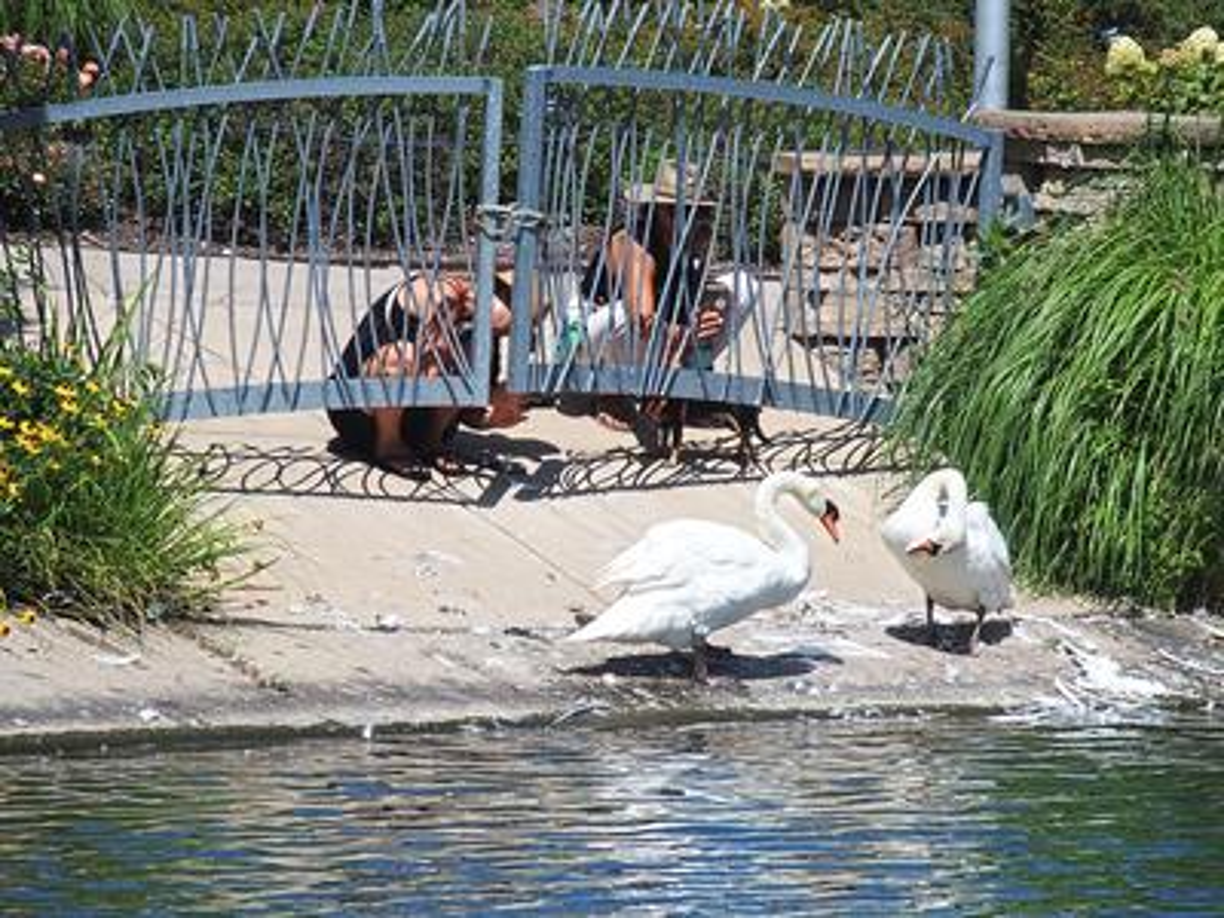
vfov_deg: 5.0
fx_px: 10608
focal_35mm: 300
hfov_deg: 6.6
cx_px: 612
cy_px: 459
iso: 100
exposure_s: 1/1000
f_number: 5
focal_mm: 64.3
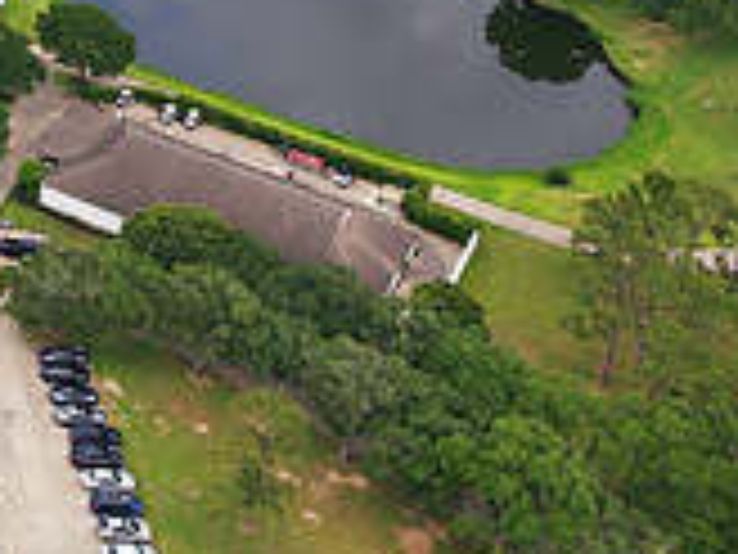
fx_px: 1812
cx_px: -396
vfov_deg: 16.3
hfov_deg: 19.7
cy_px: -205
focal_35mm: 85
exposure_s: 1/3000
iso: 220
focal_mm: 8.7
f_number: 1.8
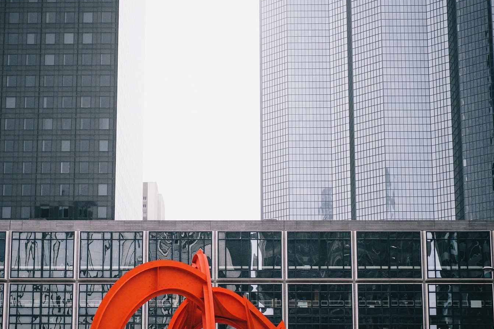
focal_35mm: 81
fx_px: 1111
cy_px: 199
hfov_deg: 25.0
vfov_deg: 16.8
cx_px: 206
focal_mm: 35
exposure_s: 1/500
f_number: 5.6
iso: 800
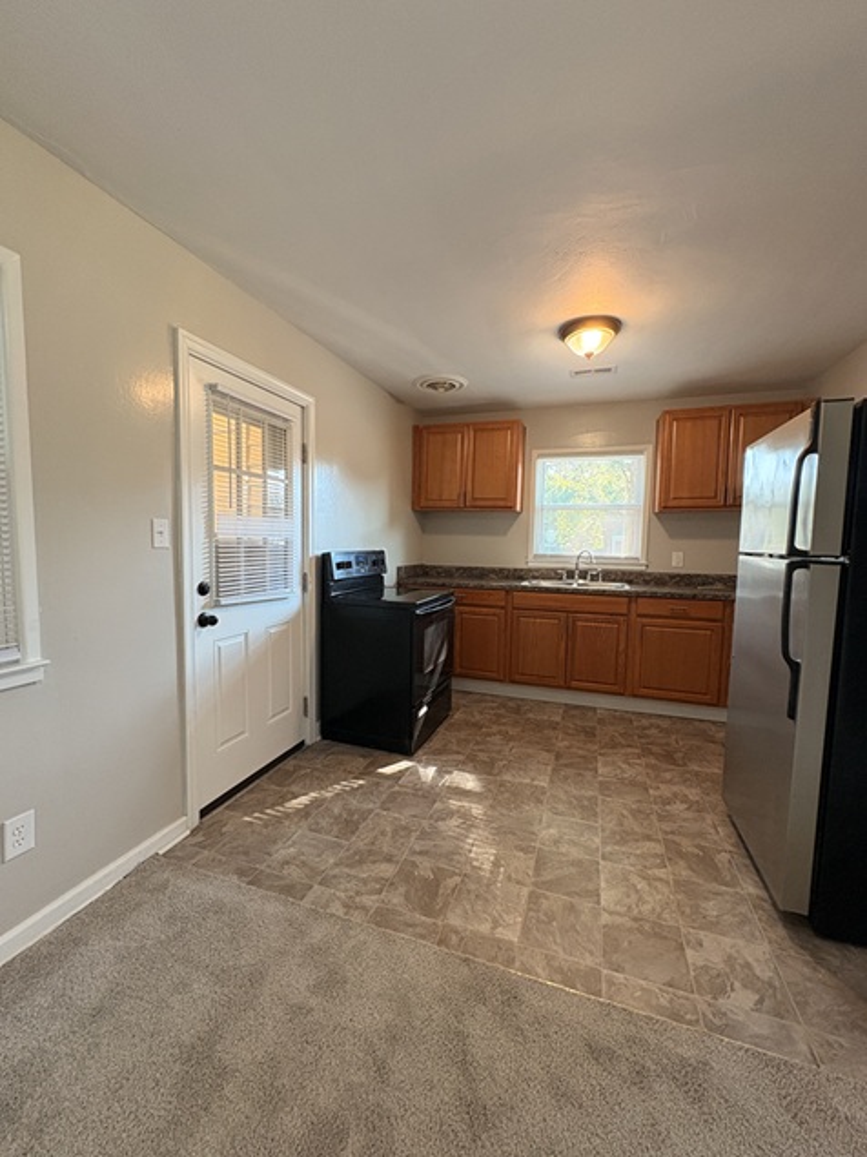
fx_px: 468
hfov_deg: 85.7
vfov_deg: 102.1
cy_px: 578
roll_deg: -1.2
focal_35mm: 14
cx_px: 434
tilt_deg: -4.4
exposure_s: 1/60
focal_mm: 2.22
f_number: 2.2
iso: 250
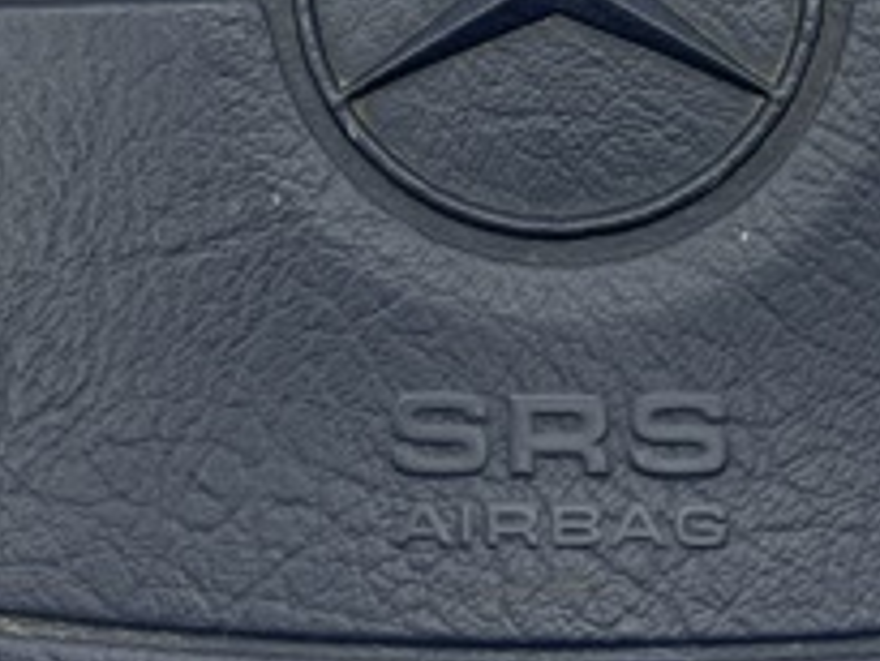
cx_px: 476
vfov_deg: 18.8
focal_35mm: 78
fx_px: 1984
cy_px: 150
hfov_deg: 25.0
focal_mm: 5.1
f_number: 1.6
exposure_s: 1/241
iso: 32
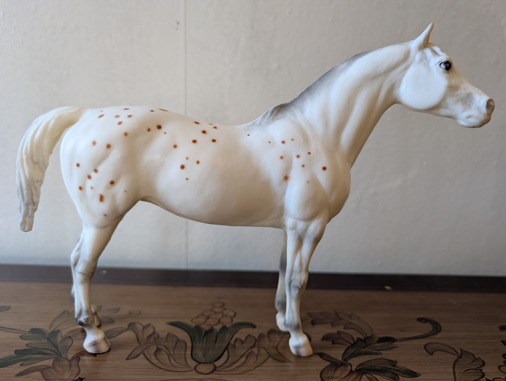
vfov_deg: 56.9
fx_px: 351
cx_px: 253
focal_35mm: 24
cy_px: 190
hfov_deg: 71.5
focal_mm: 6.9
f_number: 1.68
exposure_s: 1/23.8
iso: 27
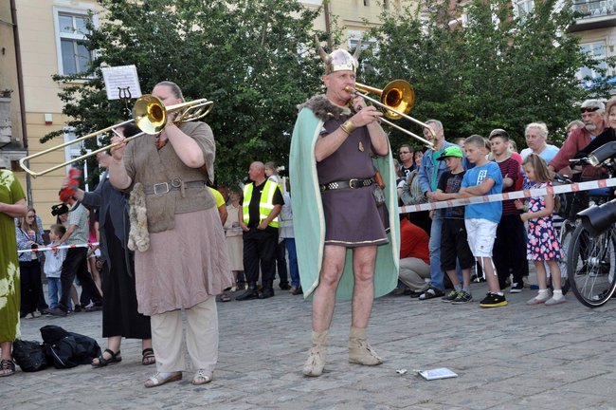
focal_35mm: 48
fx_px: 820
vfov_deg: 28.0
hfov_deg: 41.2
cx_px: 308
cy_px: 205
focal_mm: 32
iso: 640
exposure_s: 1/60
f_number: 13
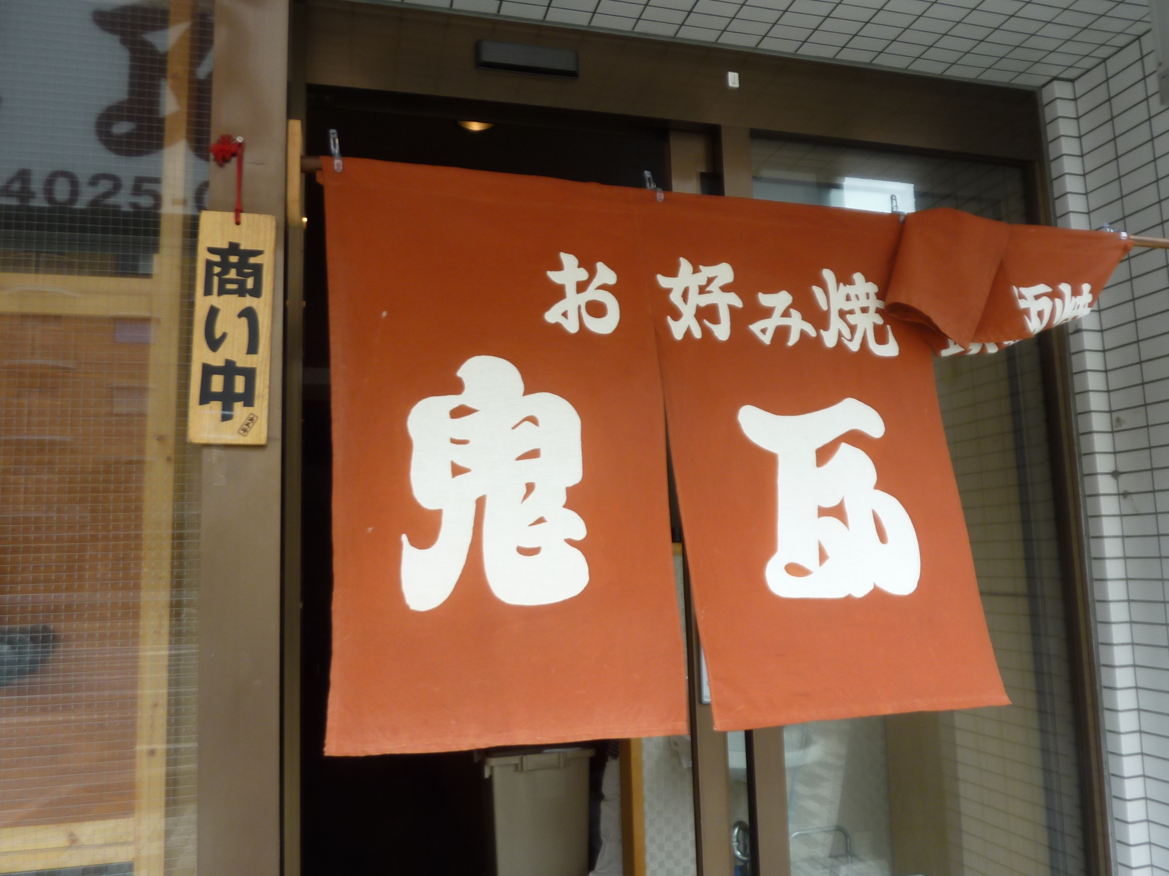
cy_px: 438
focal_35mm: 25
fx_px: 844
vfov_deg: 54.9
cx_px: 584
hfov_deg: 69.4
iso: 80
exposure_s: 1/100
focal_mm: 4.1
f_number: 3.5
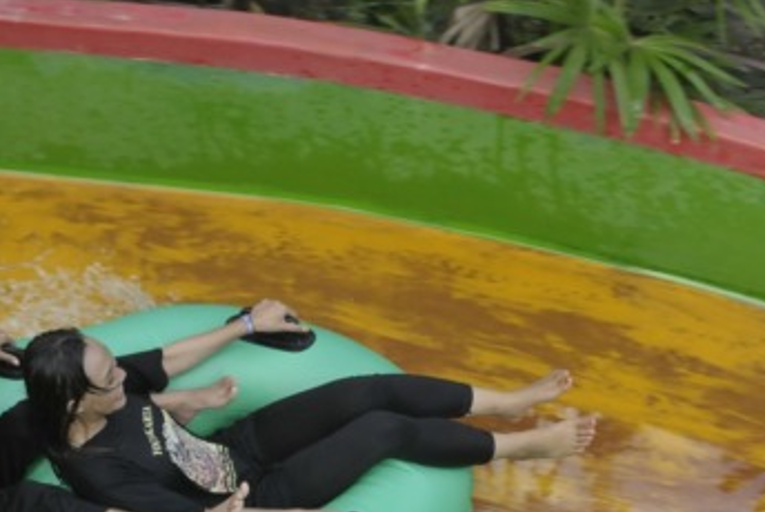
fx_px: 3148
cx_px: 434
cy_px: 499
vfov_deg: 9.2
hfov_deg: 13.9
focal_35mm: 148
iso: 800
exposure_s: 1/400
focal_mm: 50
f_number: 7.1
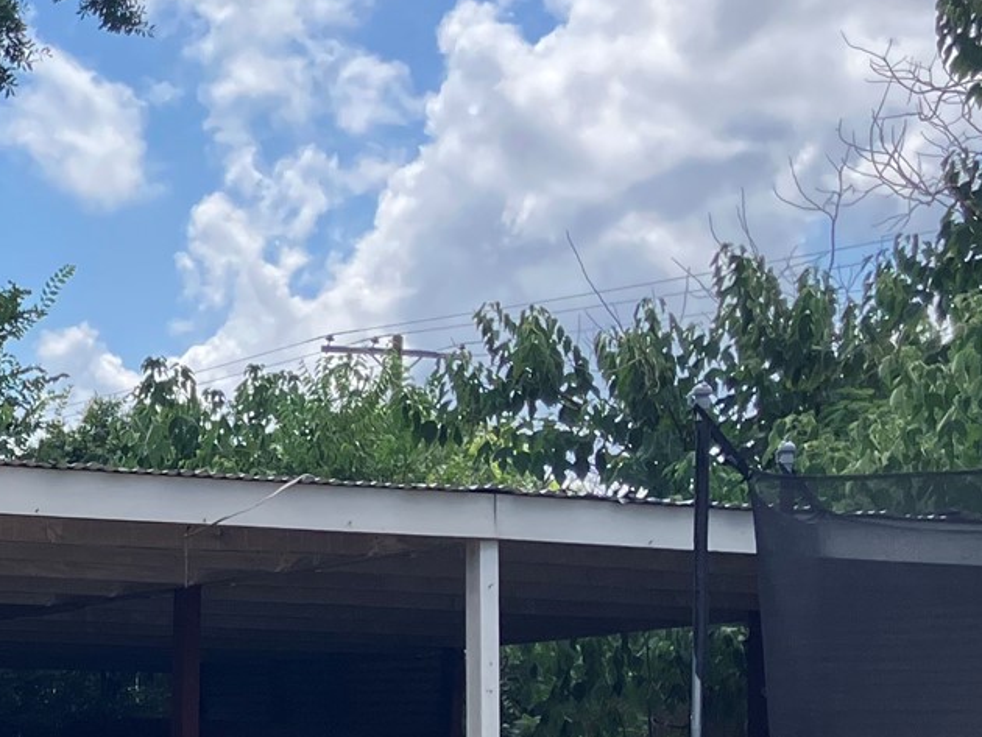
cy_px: 598
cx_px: -549
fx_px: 2583
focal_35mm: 91
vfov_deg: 16.1
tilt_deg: +3.2
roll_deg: -1.0
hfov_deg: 18.7
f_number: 1.8
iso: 32
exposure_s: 1/1080
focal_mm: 3.99
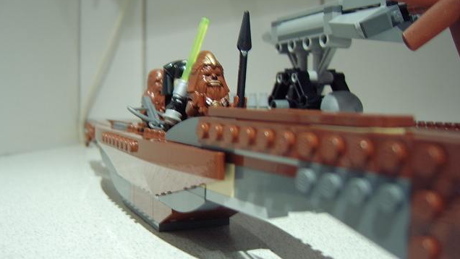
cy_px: 132
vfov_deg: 34.7
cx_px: 229
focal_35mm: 34
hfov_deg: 58.0
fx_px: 415
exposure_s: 1/6
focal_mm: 8.13
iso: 100
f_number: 2.7
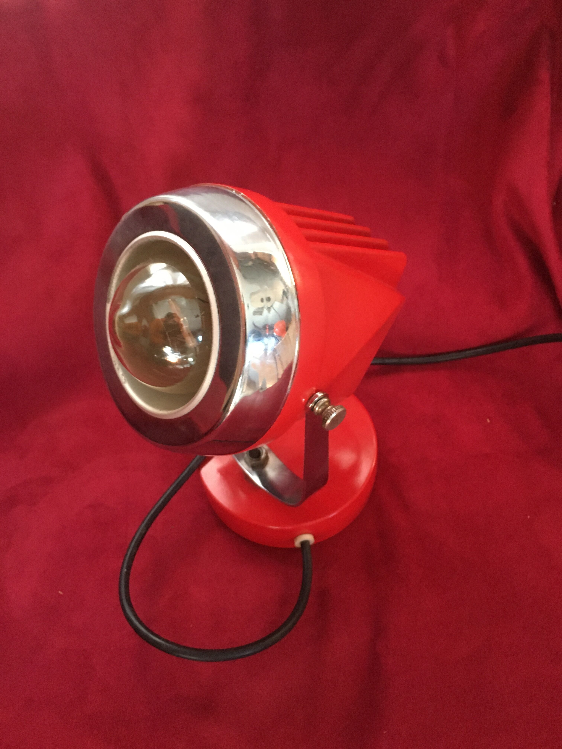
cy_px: 374
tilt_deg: -49.3
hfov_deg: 48.2
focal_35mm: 29
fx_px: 628
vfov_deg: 61.7
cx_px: 281
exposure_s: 1/17
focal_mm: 4.15
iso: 250
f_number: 2.2
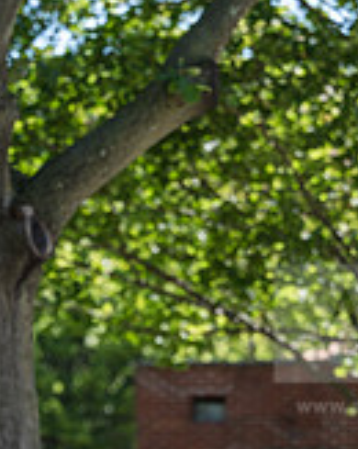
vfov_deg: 6.5
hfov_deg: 5.2
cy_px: 435
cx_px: 231
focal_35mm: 298
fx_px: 3954
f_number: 3.2
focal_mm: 115
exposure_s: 1/200
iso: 64
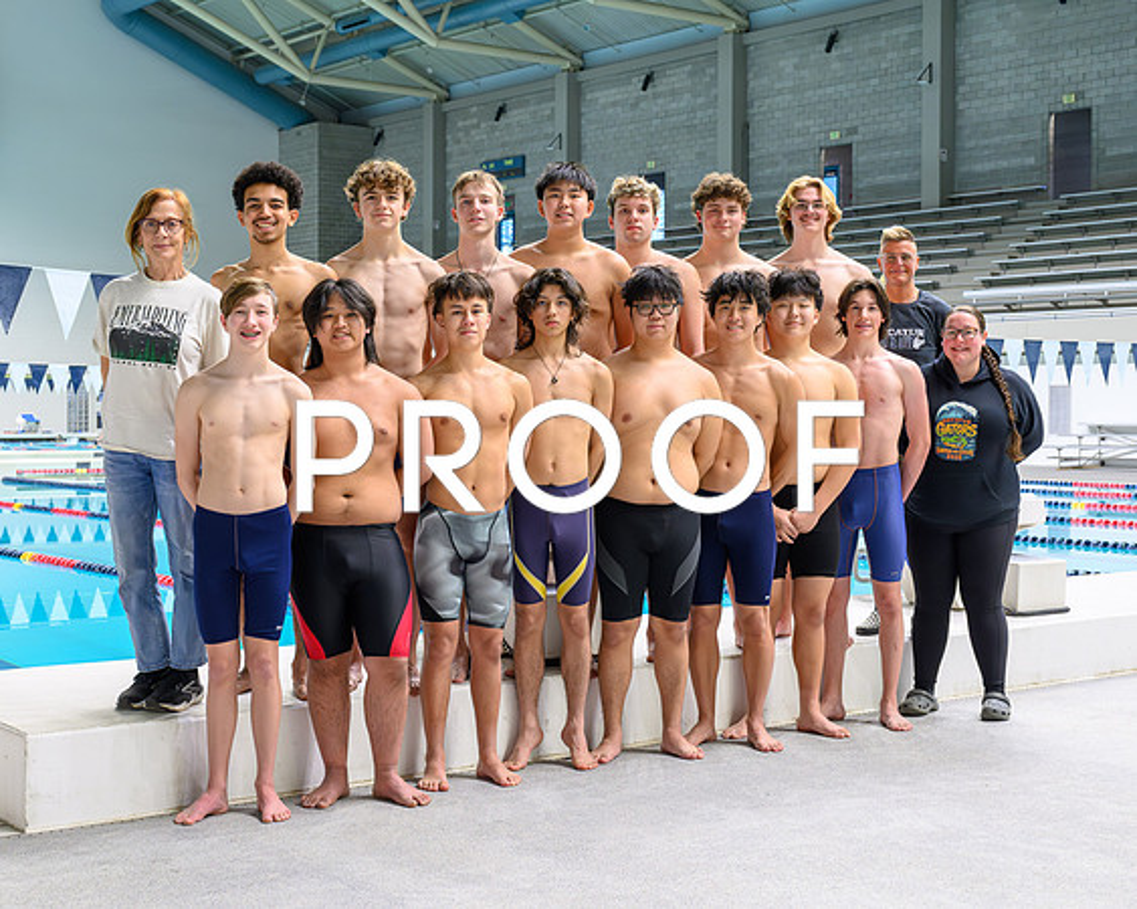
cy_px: 443
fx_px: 1811
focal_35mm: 54
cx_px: 578
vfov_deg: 28.2
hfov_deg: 34.9
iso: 1600
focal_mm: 40
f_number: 5.6
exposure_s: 1/100
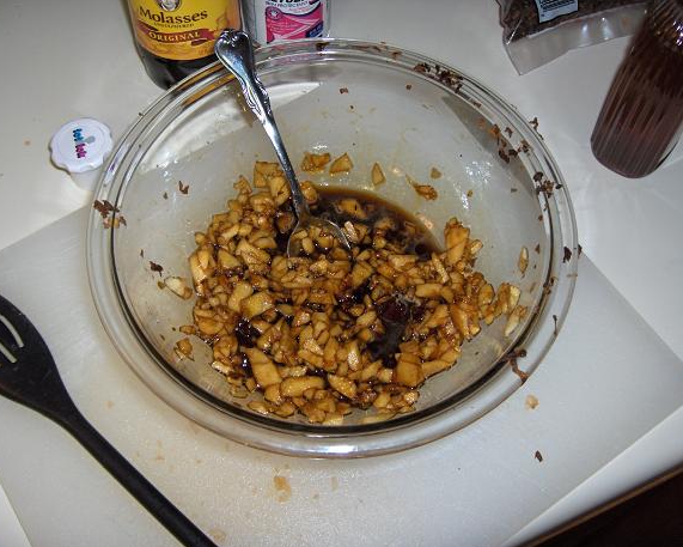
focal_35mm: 41
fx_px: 829
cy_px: 275
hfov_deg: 44.8
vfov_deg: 36.5
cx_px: 333
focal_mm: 8
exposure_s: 1/60
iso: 100
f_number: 2.8
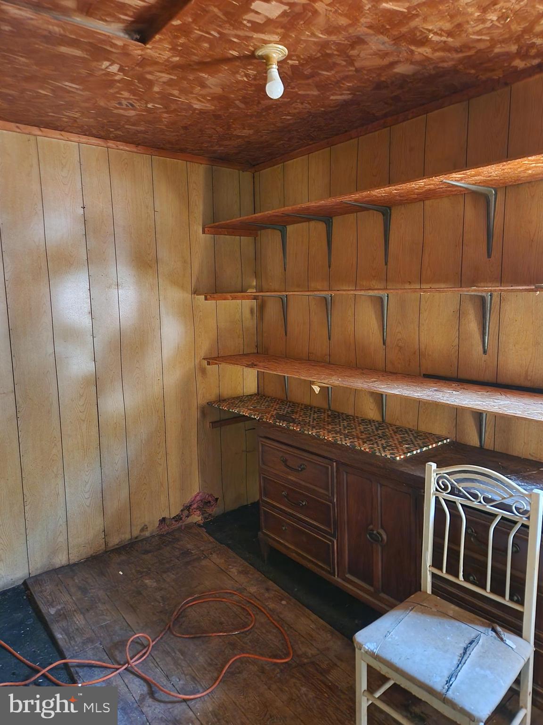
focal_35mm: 23
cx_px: 272
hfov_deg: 58.9
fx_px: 481
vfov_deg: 73.9
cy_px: 362
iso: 800
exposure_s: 1/10
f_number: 1.8
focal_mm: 5.4
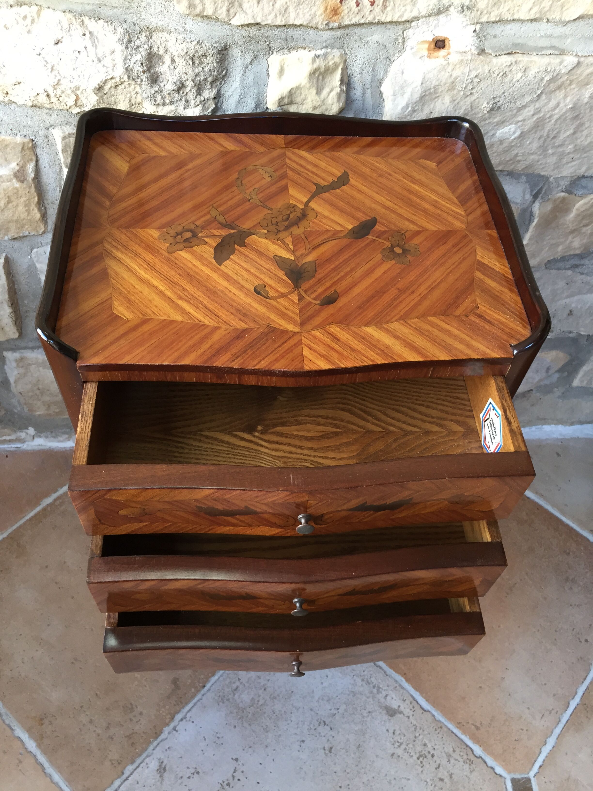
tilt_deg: -54.6
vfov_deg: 61.7
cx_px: 296
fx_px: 662
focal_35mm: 29
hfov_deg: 48.2
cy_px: 396
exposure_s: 1/30
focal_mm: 4.15
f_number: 2.2
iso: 80
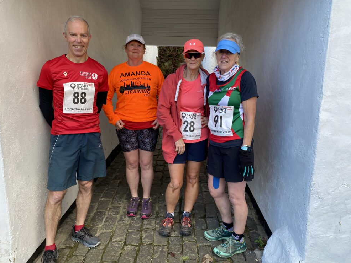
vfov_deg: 51.4
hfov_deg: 65.3
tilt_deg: -10.5
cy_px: 133
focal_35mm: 27
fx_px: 274
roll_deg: -1.7
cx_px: 174
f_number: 1.8
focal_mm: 4.25
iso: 32
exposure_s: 1/121
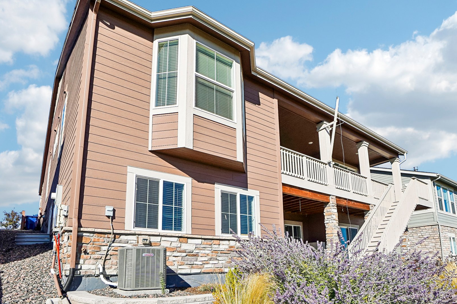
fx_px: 241
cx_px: 246
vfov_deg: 64.5
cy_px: 155
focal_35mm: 19
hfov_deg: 86.8
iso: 100
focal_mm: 10
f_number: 8
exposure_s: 1/400
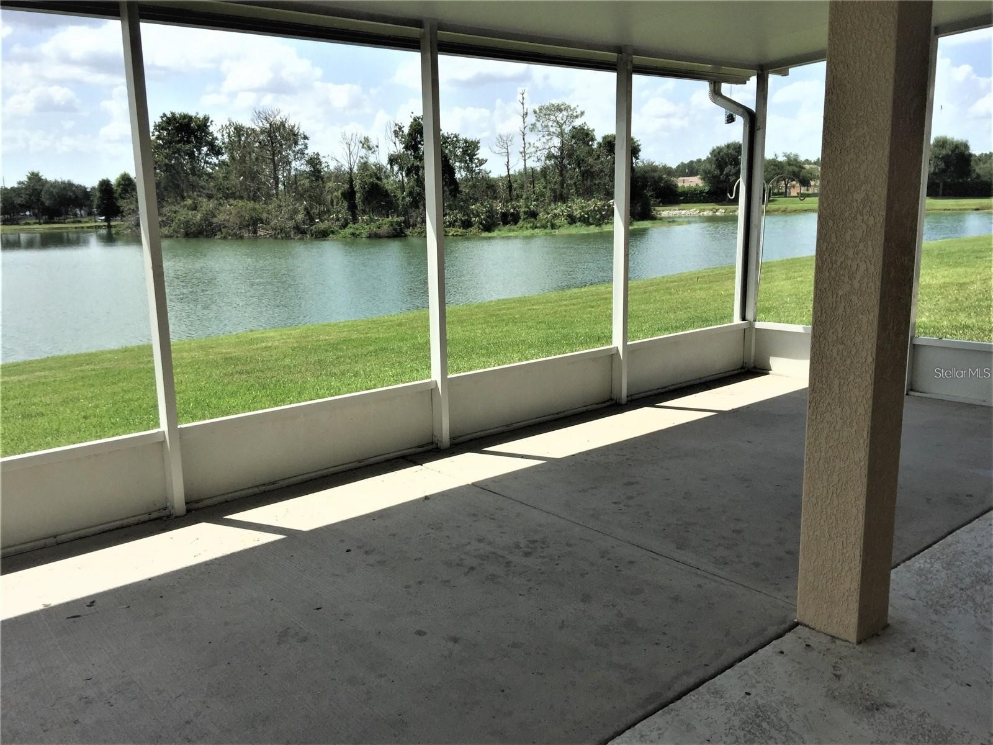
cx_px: 496
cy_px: 372
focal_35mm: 29
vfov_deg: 48.2
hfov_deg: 61.7
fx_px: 832
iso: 32
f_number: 2.2
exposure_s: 1/1412
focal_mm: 4.15
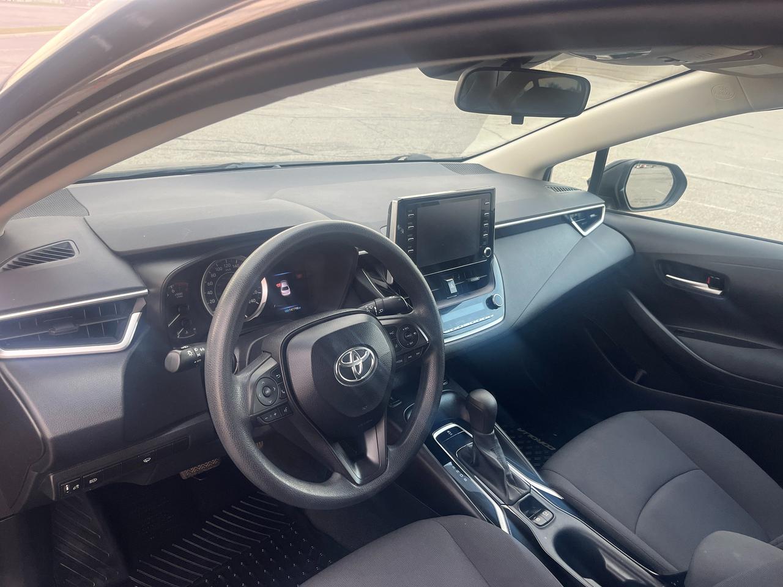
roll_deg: -6.3
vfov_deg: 53.1
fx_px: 588
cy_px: 294
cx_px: 392
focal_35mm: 26
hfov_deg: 67.3
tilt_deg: -24.2
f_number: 1.6
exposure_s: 1/113
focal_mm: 5.1
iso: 125
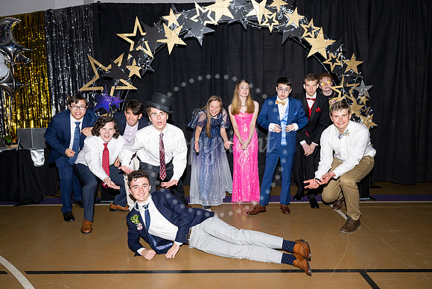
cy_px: 144
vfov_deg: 48.0
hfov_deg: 67.4
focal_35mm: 27
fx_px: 324
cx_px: 216
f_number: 5.6
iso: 320
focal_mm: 27
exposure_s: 1/100
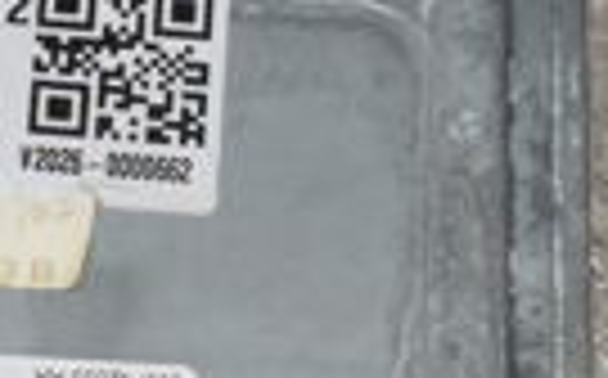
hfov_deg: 11.9
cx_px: -41
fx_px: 2880
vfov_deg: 7.4
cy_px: 526
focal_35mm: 174
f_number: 11
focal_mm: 24
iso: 1600
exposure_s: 1/200
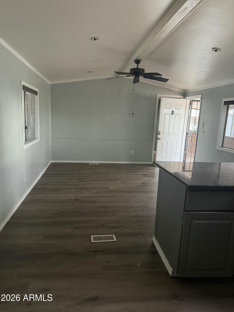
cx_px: 117
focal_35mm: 24
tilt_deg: -12.3
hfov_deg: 56.8
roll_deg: -1.2
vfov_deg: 71.6
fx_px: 216
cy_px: 156
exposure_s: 1/40
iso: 1000
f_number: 1.78
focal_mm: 6.76
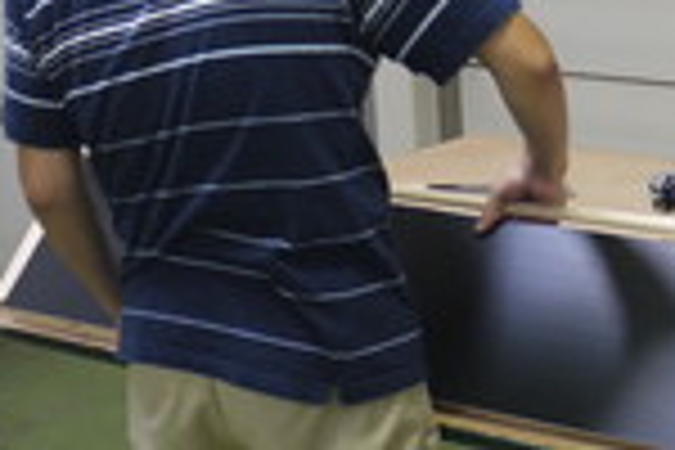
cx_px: 662
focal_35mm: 89
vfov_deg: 15.3
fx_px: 1669
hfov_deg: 22.1
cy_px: 297
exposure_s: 1/20
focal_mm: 16
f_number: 3.7
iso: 400
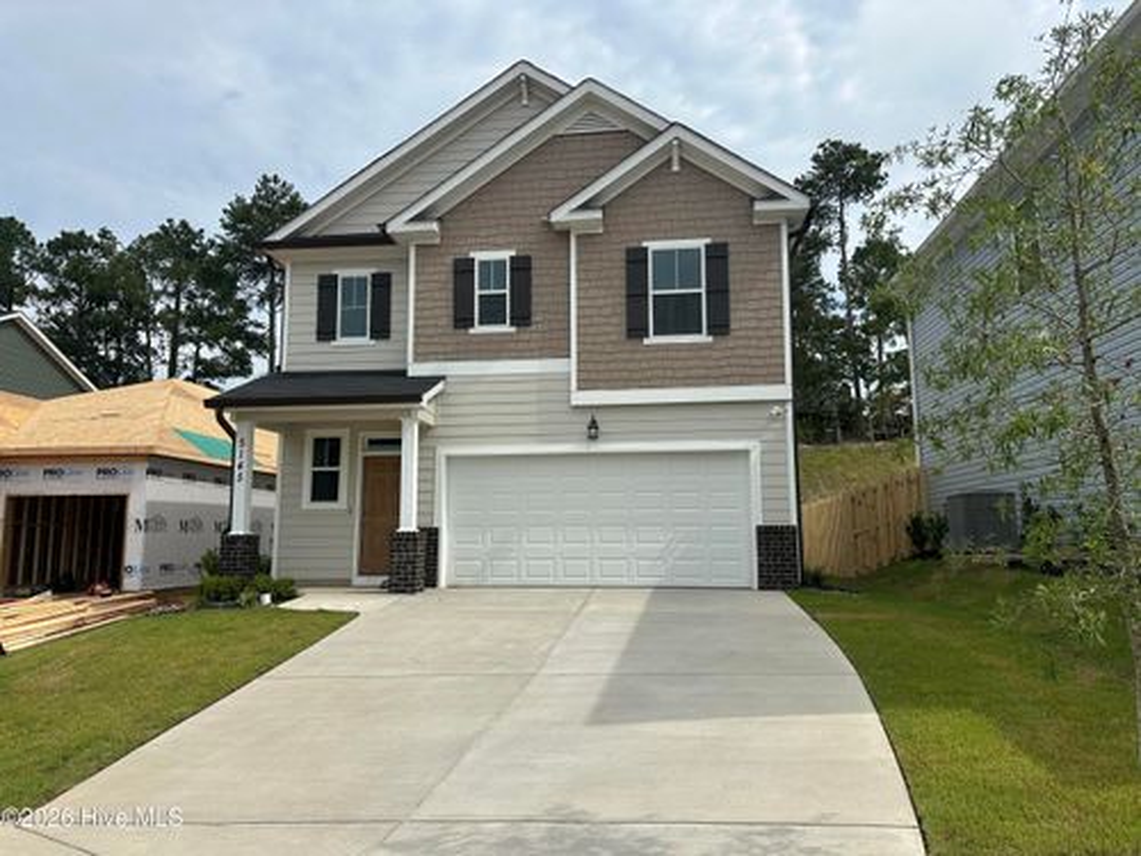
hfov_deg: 71.6
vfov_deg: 56.8
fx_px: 791
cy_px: 428
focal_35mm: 24
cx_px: 570
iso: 80
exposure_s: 1/6623
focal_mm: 6.86
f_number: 1.78
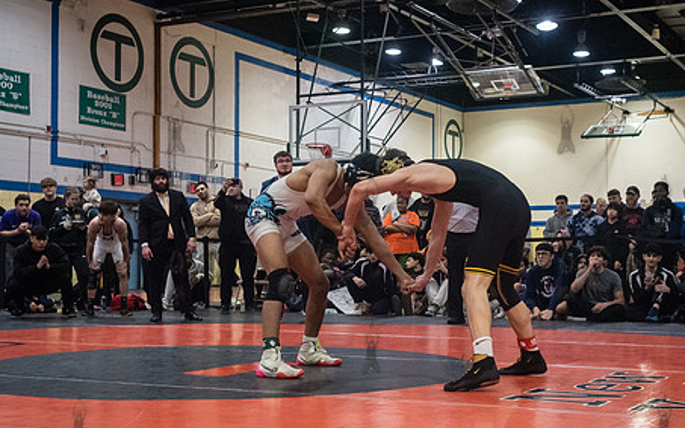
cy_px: 222
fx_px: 1027
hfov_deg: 36.9
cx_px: 379
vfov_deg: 23.5
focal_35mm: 55
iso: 8000
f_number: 4
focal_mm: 35
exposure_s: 1/400
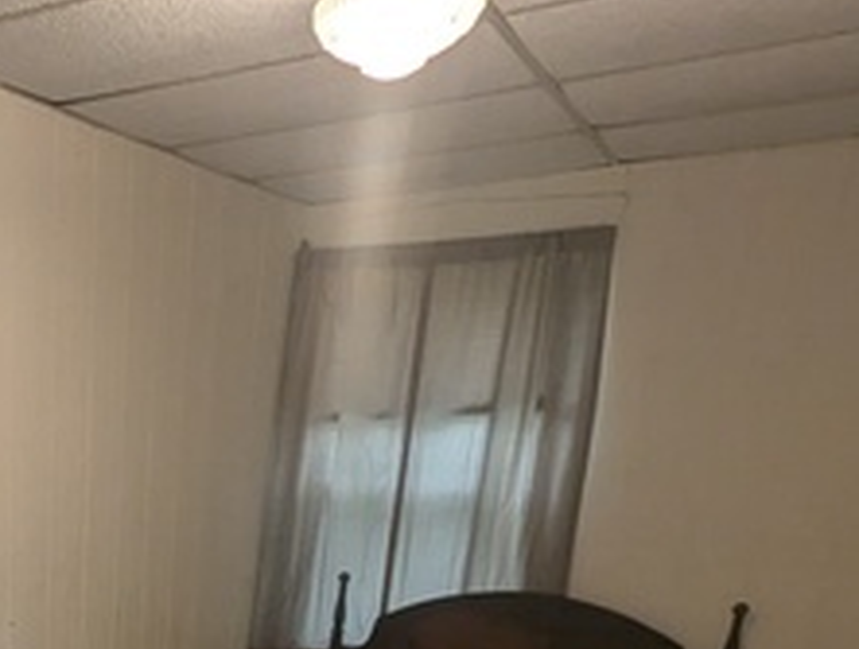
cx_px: -43
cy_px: 812
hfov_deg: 40.4
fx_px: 970
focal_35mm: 39
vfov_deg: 30.4
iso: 102
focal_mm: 1.95
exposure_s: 1/23.8
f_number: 2.2
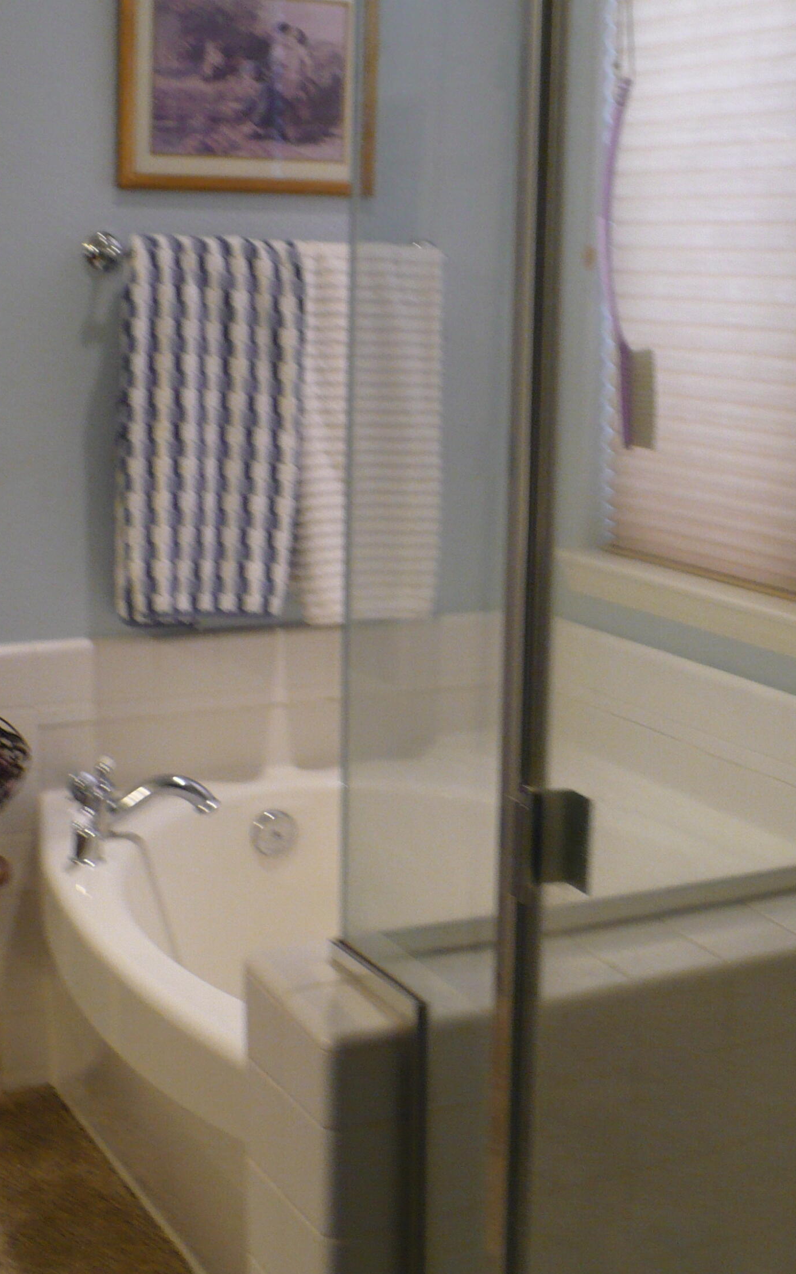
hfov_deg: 24.2
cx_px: 560
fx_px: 1840
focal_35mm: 53
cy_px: 641
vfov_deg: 38.2
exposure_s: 1/30
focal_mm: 6.1
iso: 160
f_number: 2.8
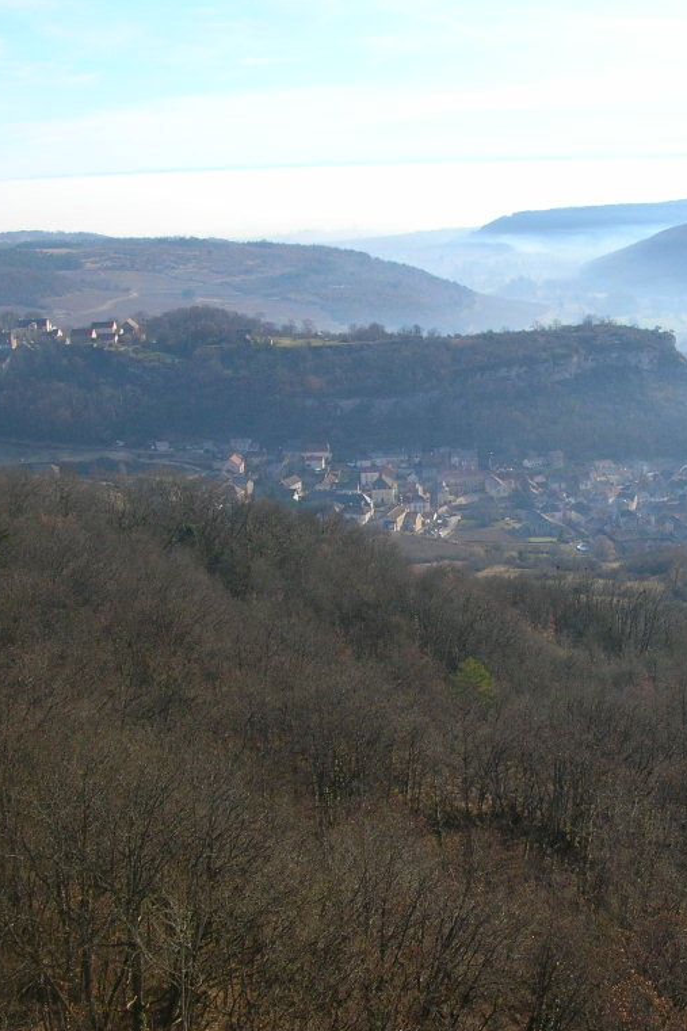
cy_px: 513
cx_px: 572
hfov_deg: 26.9
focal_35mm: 49
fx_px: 1403
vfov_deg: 40.4
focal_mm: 5.8
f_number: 5.6
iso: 50
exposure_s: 1/192
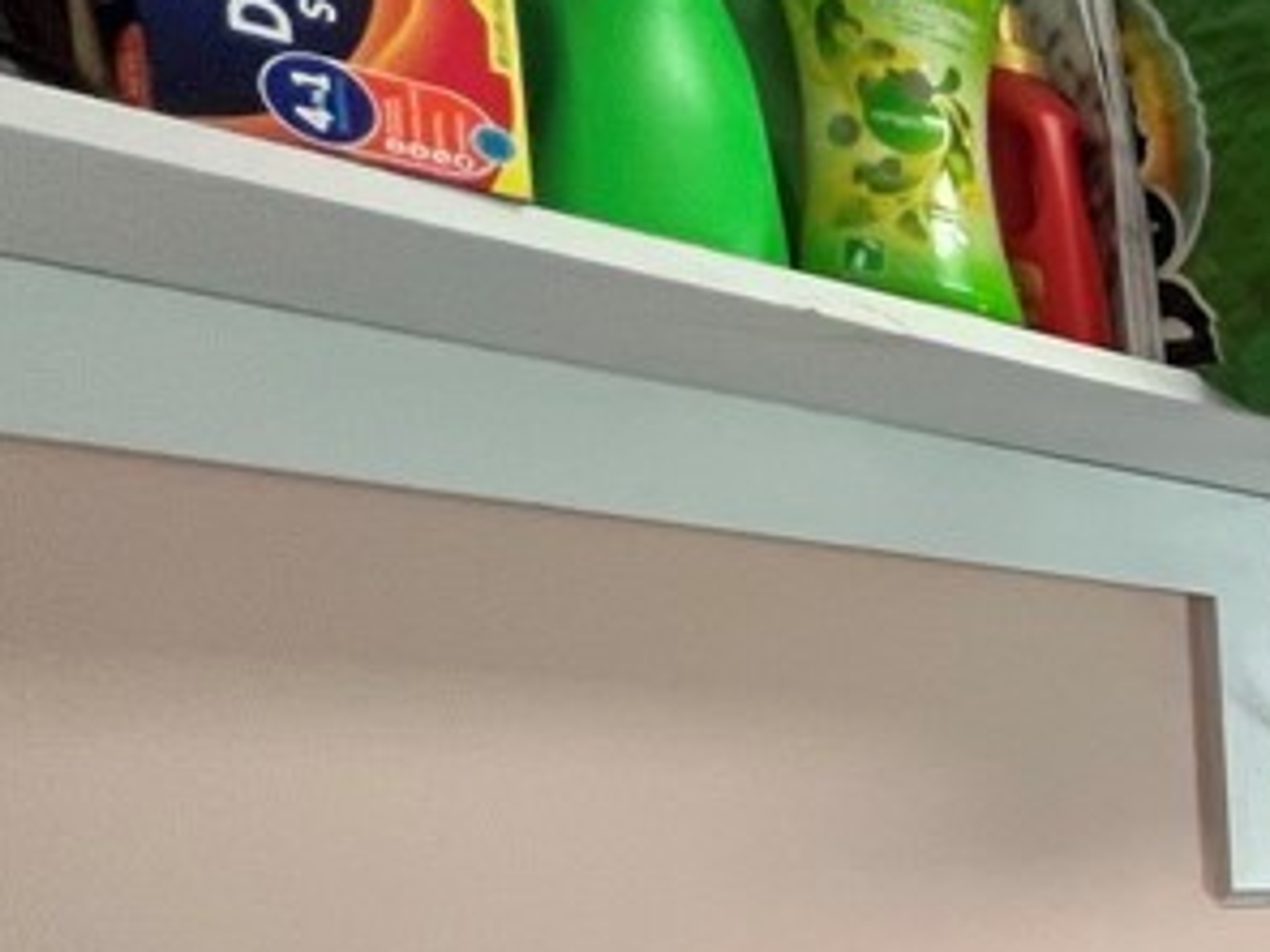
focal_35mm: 45
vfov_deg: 29.1
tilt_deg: -6.8
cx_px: 2188
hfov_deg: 23.9
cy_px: 1042
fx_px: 1651
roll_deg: -0.3
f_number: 1.8
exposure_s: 1/120
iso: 160
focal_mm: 1.57
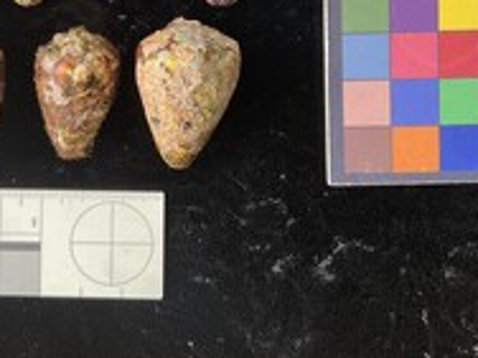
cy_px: 37
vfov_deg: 26.2
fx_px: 746
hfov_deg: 34.8
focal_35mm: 54
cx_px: 122
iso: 64
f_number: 1.8
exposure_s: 1/120
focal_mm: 3
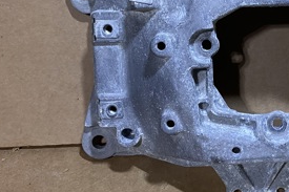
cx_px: 278
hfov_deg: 30.0
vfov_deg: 21.2
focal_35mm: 63
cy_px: 34
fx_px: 505
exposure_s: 1/50
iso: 100
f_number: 1.8
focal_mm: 4.25
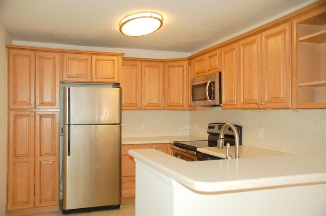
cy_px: 108
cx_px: 163
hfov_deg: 57.3
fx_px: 298
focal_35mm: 33
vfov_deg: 39.9
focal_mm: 22
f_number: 3.8
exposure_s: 1/60
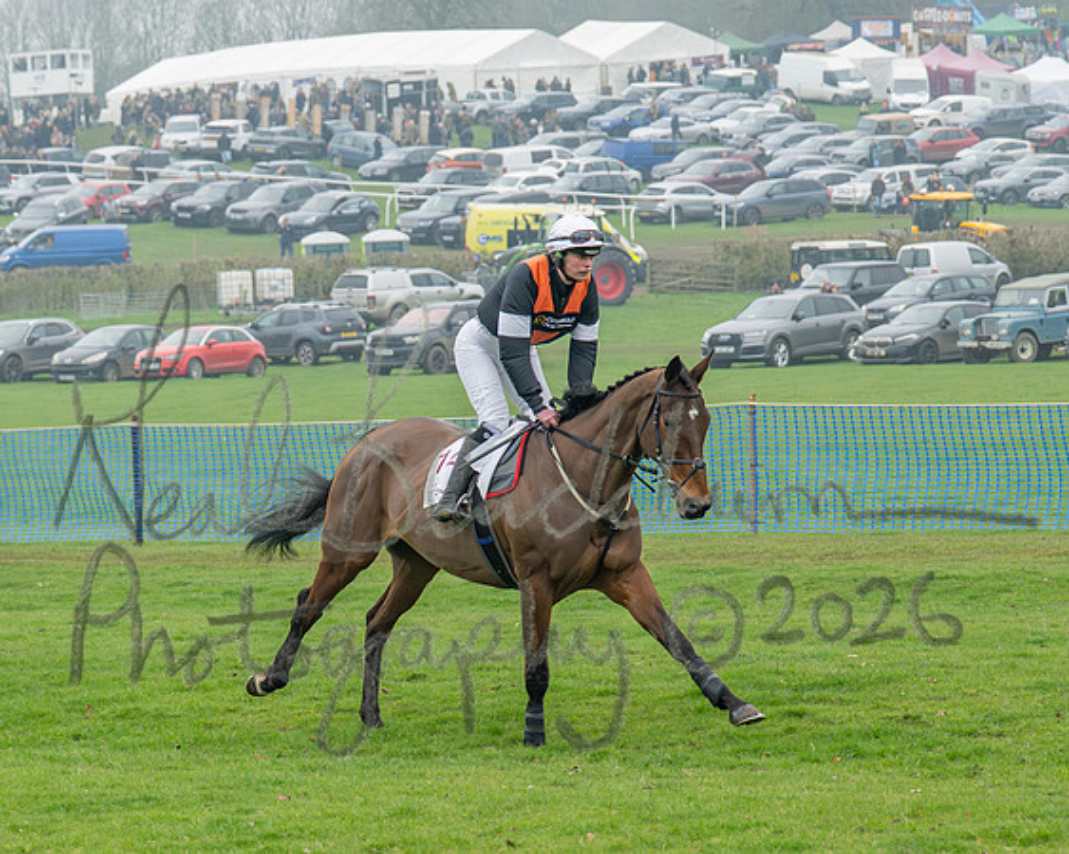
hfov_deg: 11.1
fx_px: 5482
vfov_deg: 8.9
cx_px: 428
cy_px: 439
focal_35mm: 173
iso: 1000
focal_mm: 71
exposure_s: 1/1600
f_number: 4
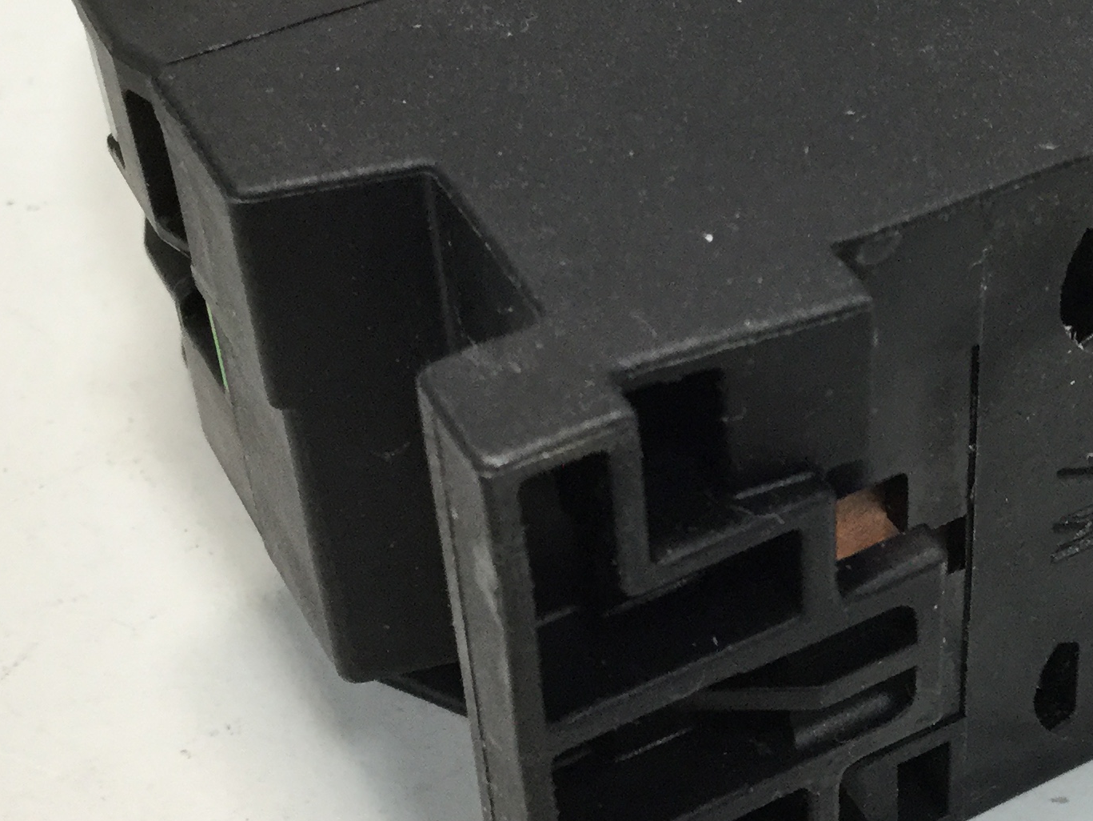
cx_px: 791
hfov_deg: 26.1
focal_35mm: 74
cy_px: 250
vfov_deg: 19.8
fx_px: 2337
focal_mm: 3.3
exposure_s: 1/30
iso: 64
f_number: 2.4
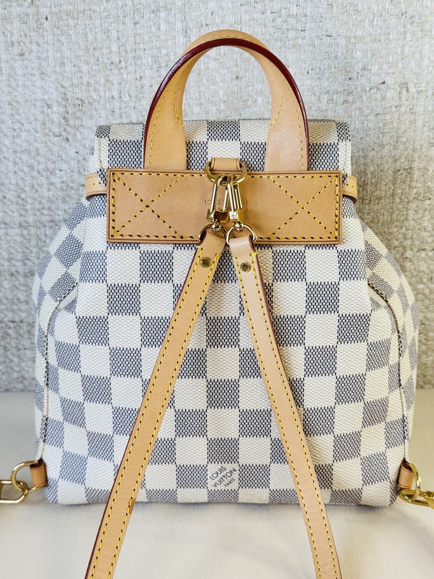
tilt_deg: -17.8
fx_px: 802
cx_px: 217
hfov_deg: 30.3
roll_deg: +0.4
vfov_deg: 39.7
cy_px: 290
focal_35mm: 48
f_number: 1.78
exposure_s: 1/100
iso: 80
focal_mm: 6.76
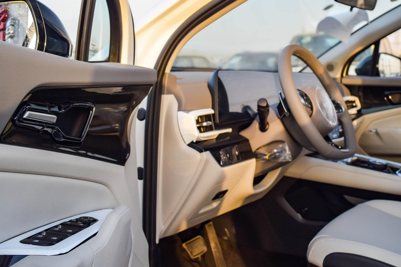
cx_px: 242
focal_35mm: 44
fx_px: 487
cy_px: 121
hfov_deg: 44.5
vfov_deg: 30.7
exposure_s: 1/125
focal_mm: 21
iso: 400
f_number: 5.6
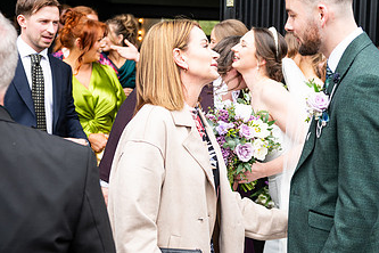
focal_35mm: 61
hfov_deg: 32.3
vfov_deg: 22.3
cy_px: 124
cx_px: 283
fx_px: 642
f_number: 3.5
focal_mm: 35
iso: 125
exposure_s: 1/200
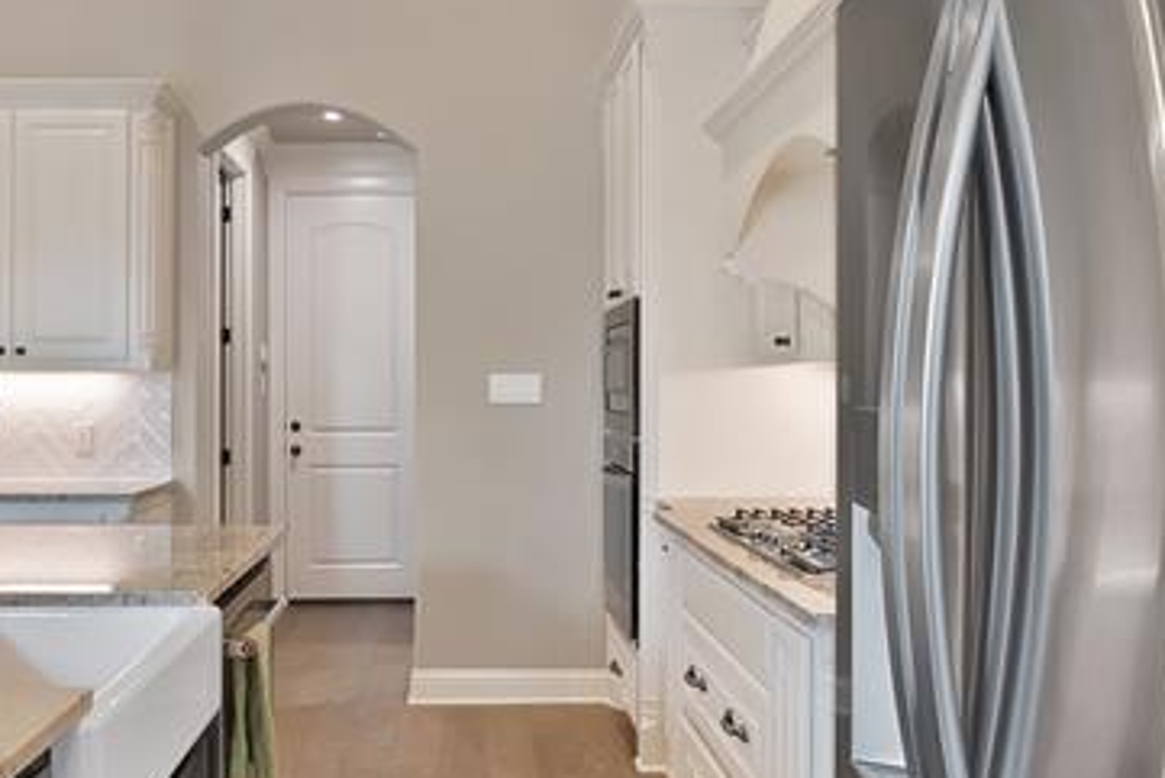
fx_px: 1101
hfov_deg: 55.7
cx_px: 532
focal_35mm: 34
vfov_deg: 38.9
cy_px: 349
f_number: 9
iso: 640
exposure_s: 1/2
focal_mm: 12
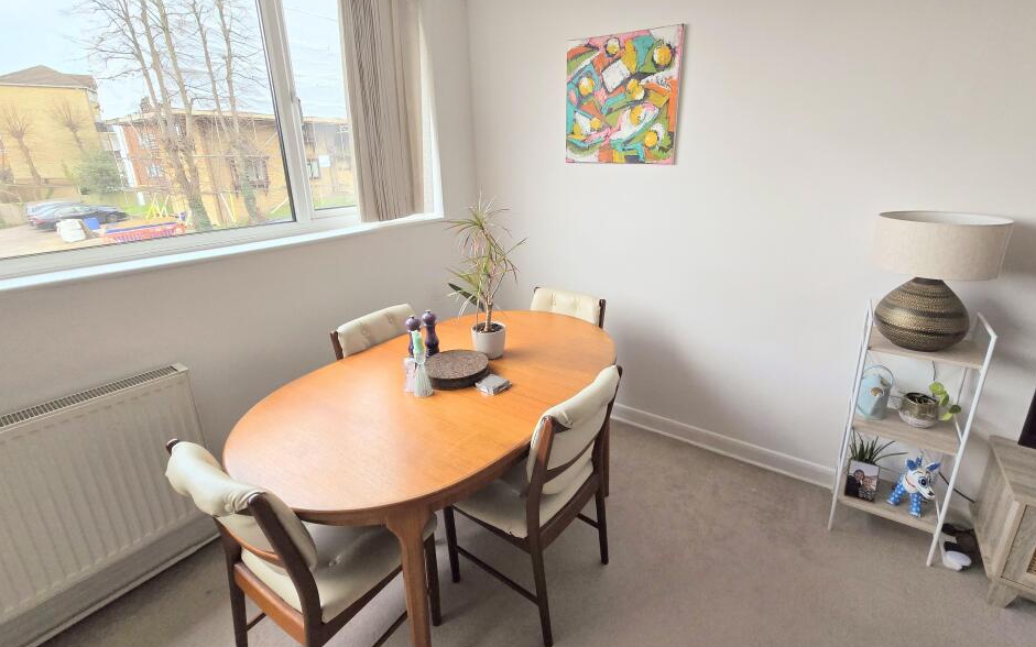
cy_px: 290
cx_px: 547
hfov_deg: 101.4
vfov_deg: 74.6
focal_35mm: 15
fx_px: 423
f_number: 2.2
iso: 200
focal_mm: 2.2
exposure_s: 1/60
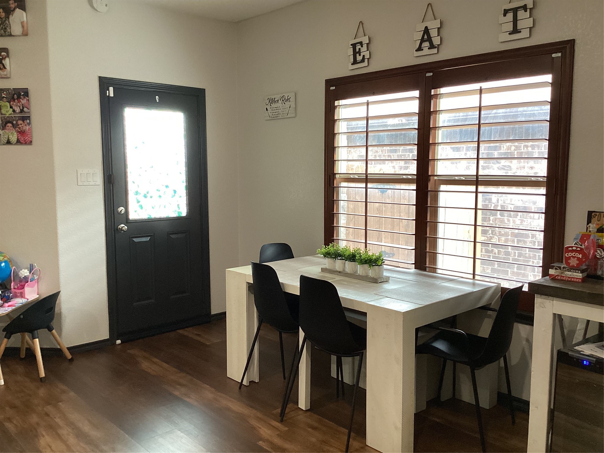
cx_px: 302
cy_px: 226
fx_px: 541
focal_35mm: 31
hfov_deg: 58.4
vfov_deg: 45.4
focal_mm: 3.3
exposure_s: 1/60
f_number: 2.4
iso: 100
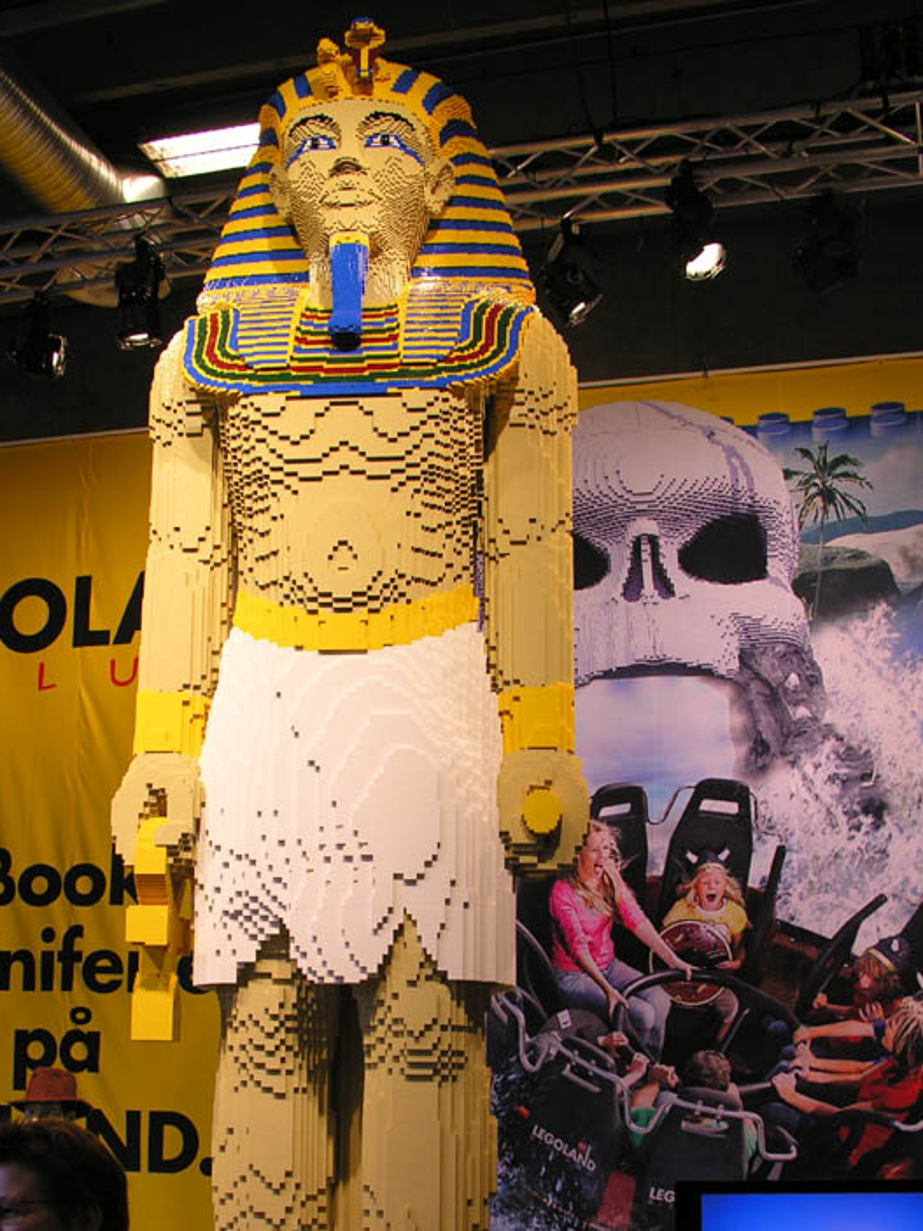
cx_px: 356
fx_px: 1814
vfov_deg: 37.1
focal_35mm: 51
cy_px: 812
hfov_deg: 28.5
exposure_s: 1/39.8
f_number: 3.2
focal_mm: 8.9
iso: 50
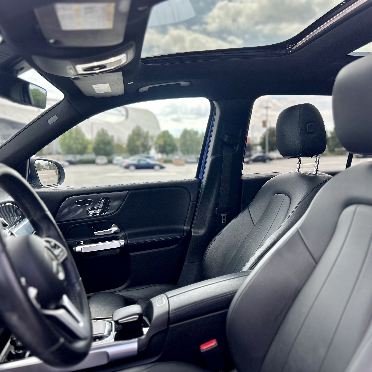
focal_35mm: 31
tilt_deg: -5.1
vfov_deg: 52.5
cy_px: 184
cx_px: 206
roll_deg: +0.7
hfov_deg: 52.4
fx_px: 377
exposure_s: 1/1266
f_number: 1.5
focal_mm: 5.7
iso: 50
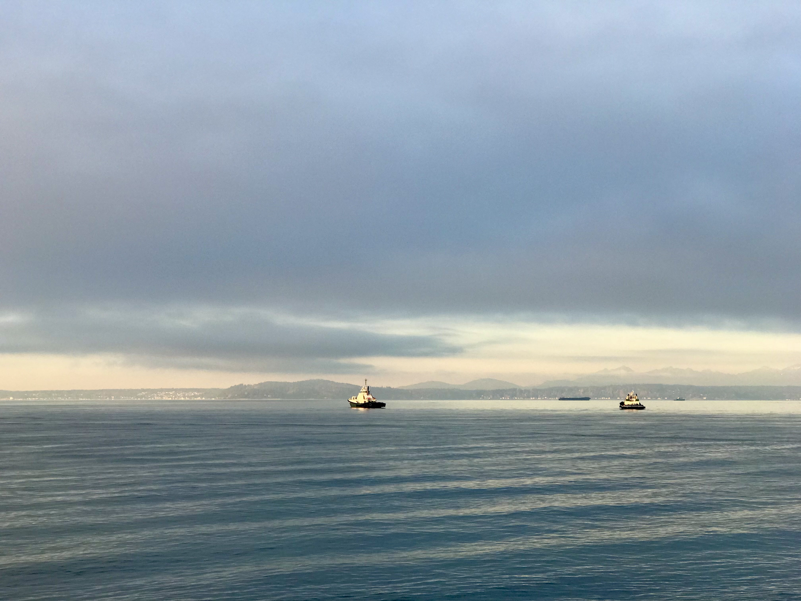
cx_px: 400
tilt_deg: +4.6
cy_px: 300
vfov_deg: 25.7
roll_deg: -0.2
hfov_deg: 33.8
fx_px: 1319
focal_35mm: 57
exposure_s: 1/264
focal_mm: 6.6
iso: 20
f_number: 2.8
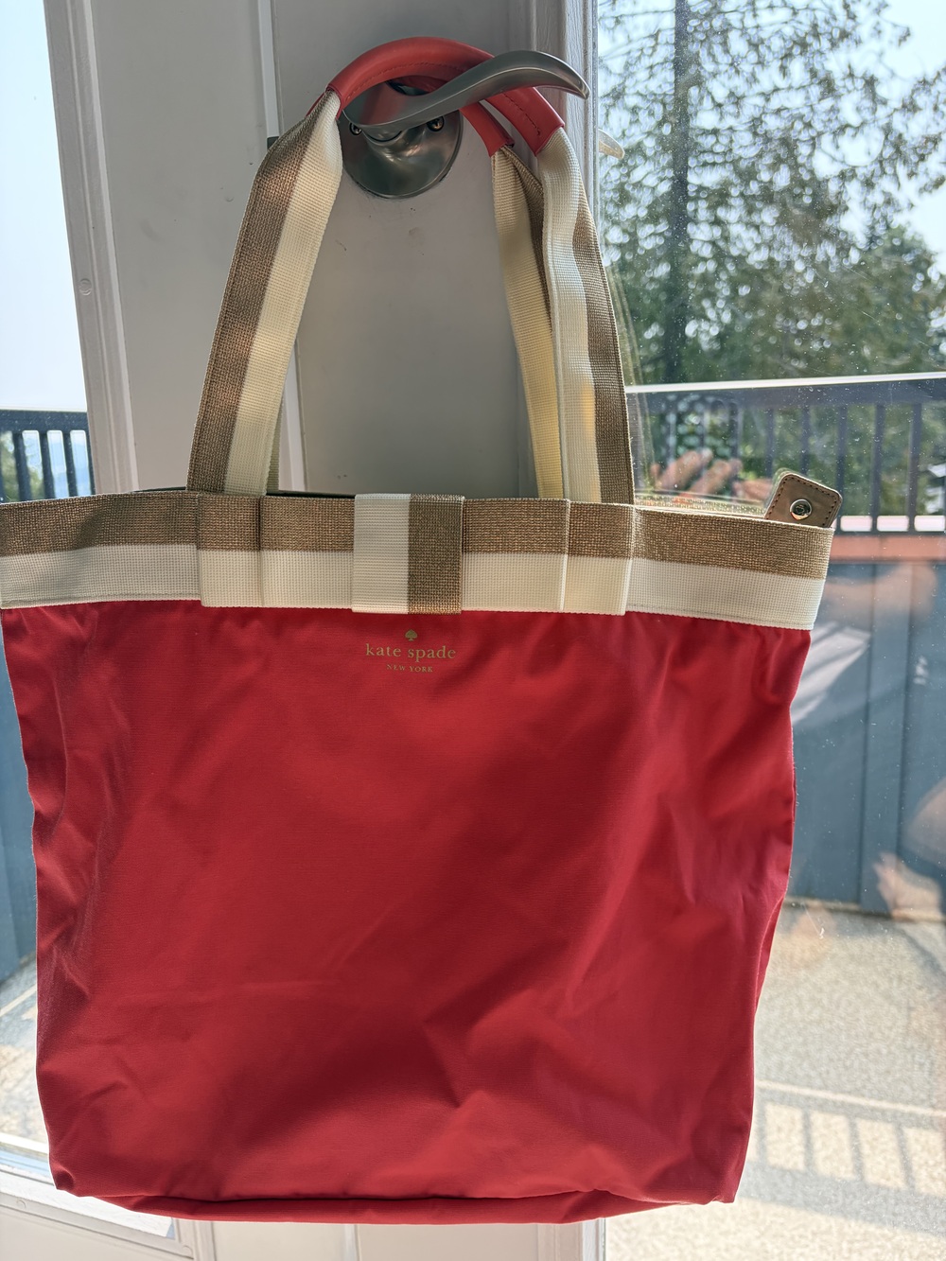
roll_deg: +2.3
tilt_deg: -11.5
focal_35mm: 26
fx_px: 947
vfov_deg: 67.3
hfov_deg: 53.1
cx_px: 473
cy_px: 630
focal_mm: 5.96
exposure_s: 1/654
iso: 64
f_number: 1.6
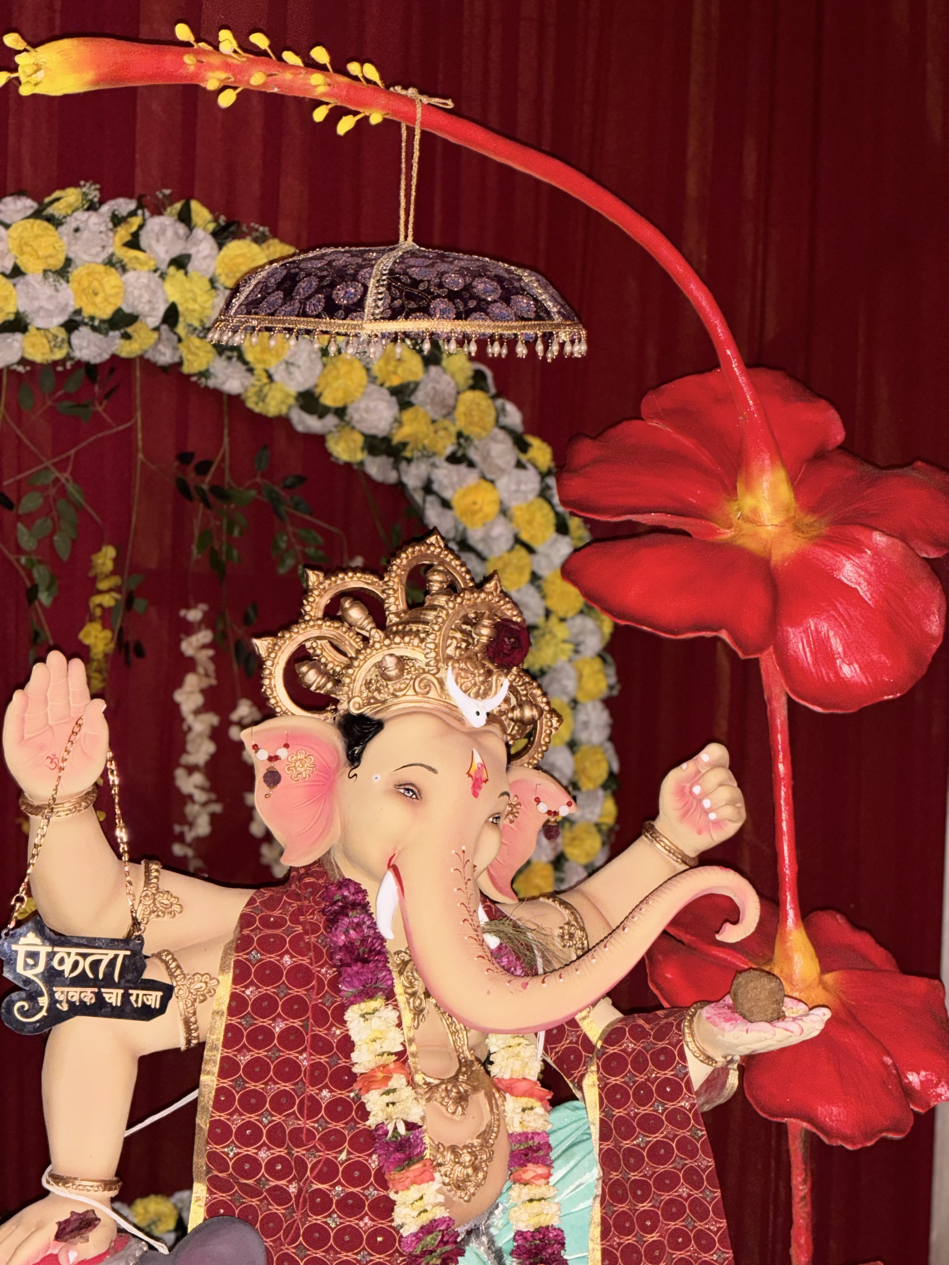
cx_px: 474
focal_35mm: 52
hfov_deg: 28.0
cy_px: 632
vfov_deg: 36.8
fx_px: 1901
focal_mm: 5.96
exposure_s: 1/4
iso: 125
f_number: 1.6
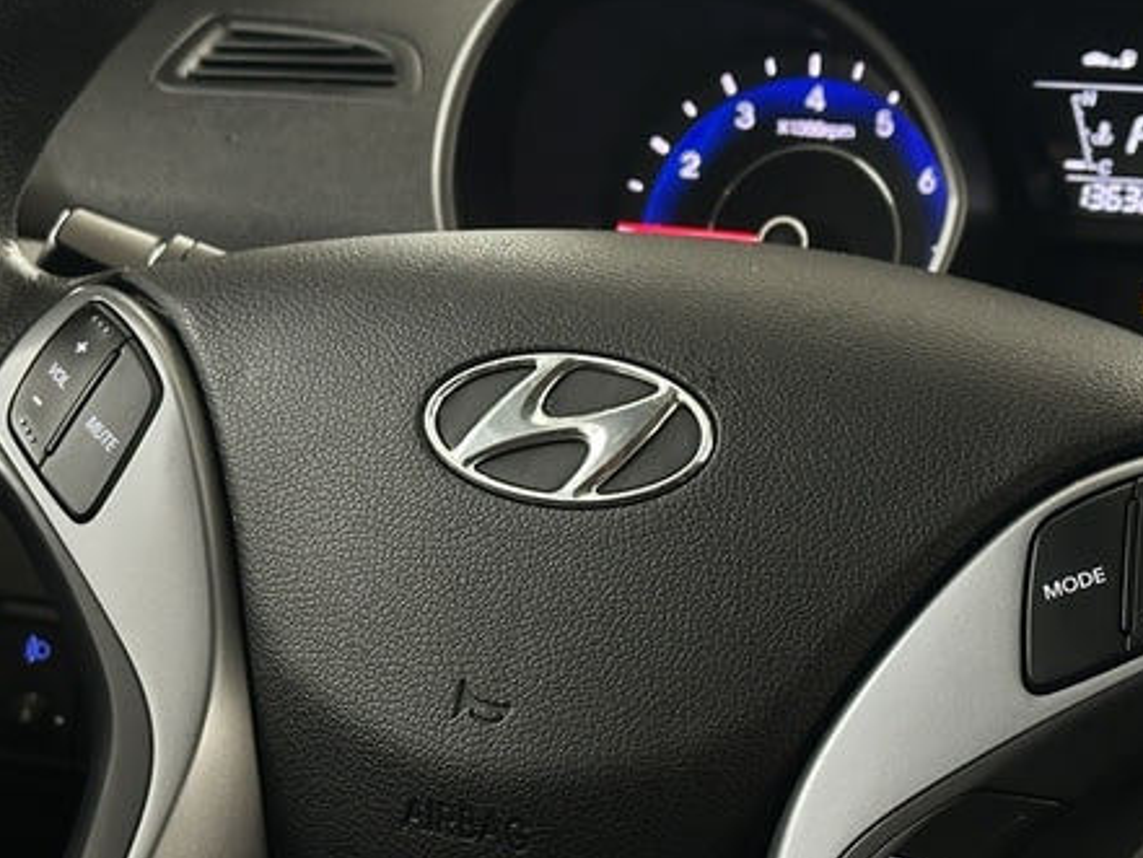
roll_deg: +0.7
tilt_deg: -13.7
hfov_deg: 20.0
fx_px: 3237
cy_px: 489
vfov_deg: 15.1
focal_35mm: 98
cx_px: 542
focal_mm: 6.86
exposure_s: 1/50
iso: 250
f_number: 1.78
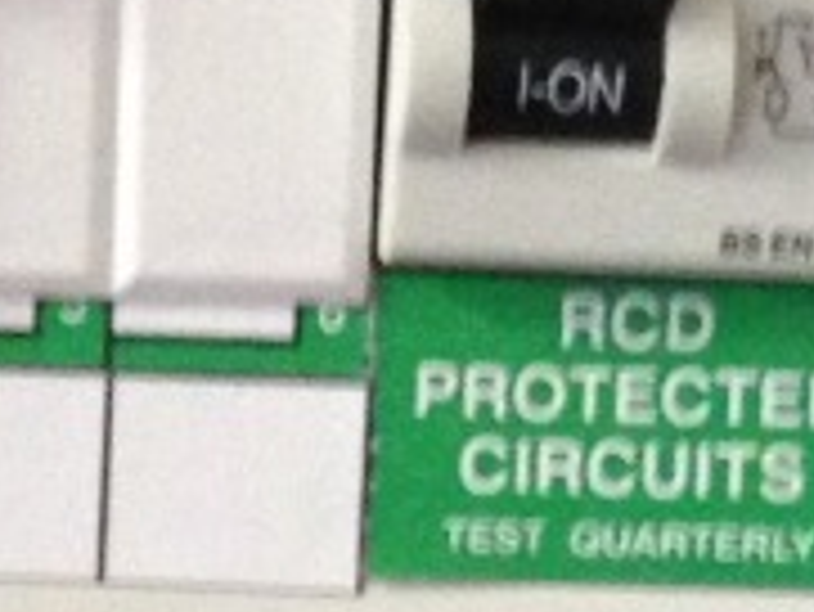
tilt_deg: -8.5
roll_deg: -1.4
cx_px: -549
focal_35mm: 219
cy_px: 158
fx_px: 5153
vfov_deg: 6.8
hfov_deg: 8.7
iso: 500
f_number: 2.4
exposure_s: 1/15
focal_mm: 4.12
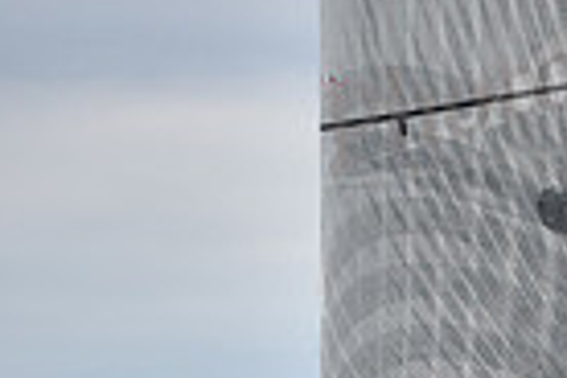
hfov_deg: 6.8
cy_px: 598
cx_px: 1118
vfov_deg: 4.6
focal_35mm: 294
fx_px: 4630
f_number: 3.2
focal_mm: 70
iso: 640
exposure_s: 1/640
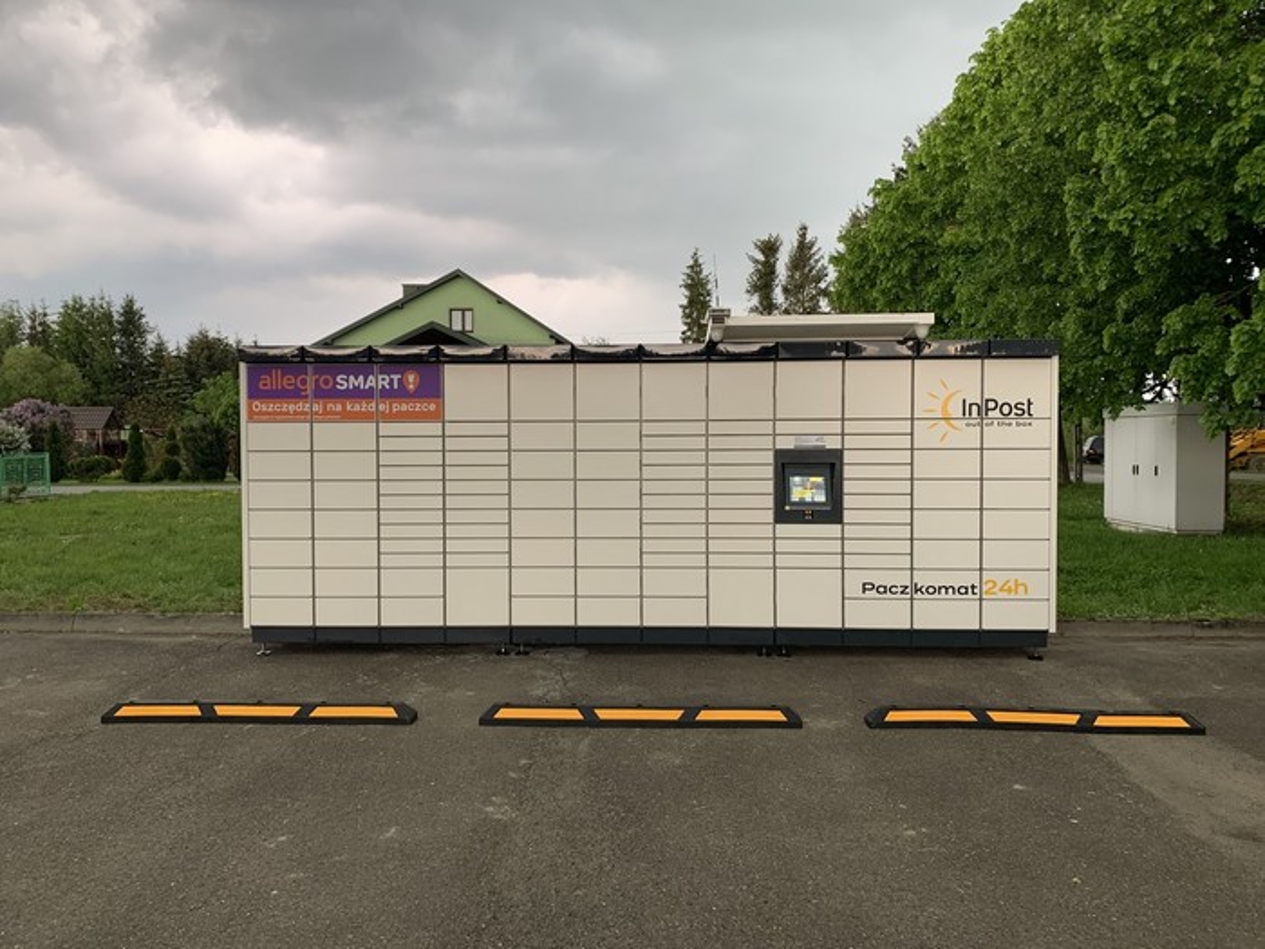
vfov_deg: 53.1
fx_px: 950
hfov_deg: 67.3
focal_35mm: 26
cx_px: 632
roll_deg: -0.1
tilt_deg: -0.5
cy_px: 474
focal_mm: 4.25
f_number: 1.8
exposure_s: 1/121
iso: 40
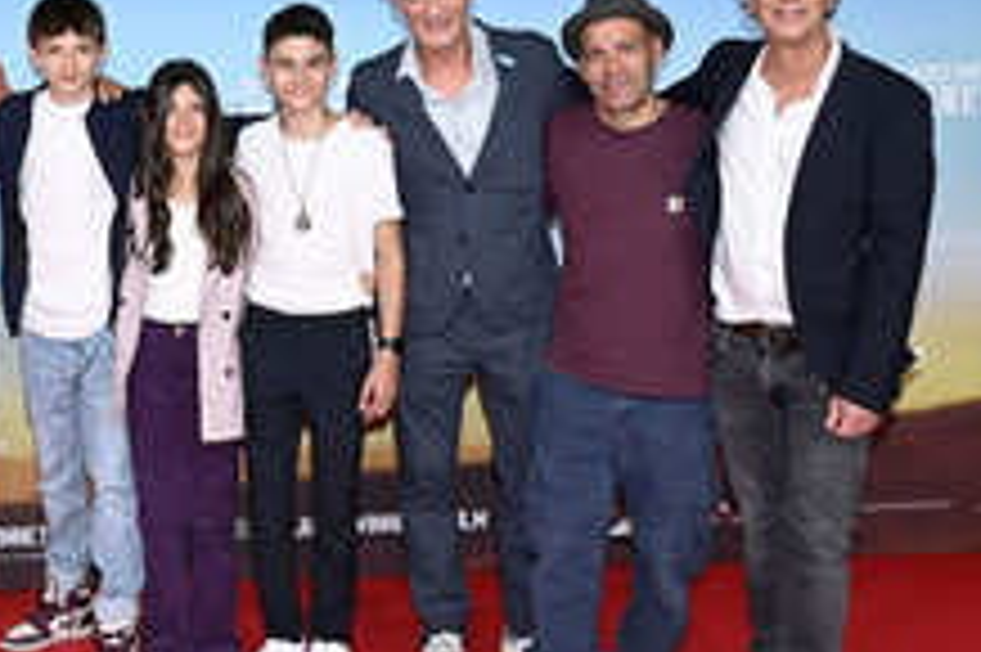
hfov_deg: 30.2
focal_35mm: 63
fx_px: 1716
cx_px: 56
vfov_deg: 21.5
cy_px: 256
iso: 640
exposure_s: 1/160
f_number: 6.3
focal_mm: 30.5
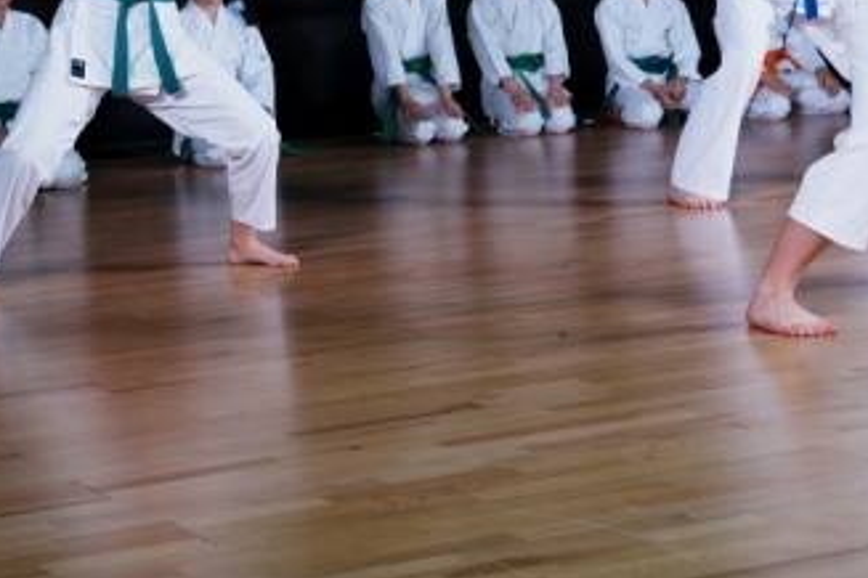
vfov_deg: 11.8
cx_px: 409
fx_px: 2773
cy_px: -7
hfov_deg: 17.8
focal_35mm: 115
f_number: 4
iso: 640
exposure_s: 1/125
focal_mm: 47
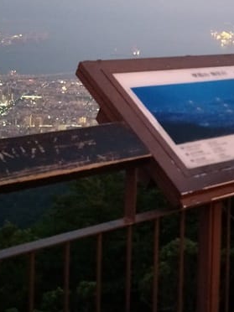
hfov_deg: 24.8
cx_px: 192
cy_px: 49
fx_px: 523
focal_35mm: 58
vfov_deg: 32.1
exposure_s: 1/14
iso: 571
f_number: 1.7
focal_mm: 4.1
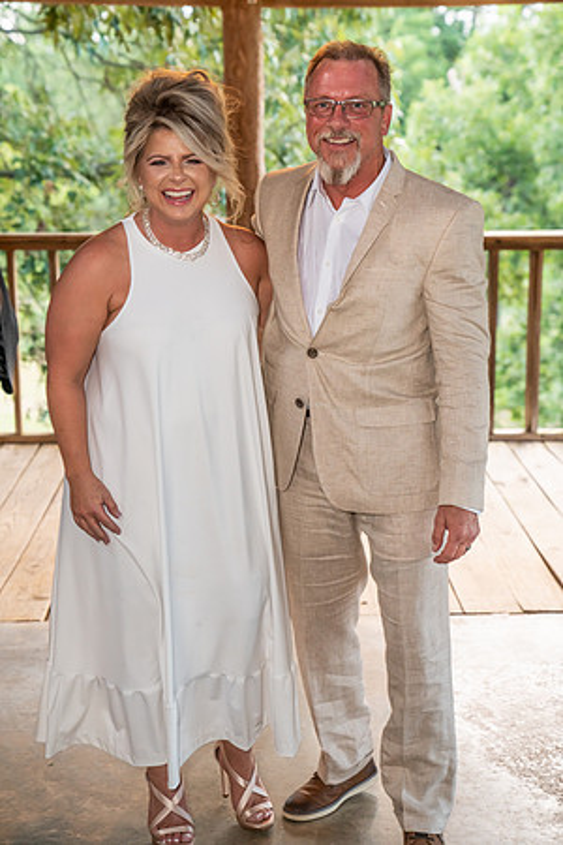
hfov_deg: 19.5
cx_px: 282
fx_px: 1642
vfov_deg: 28.8
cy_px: 422
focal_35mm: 70
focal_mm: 70
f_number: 4.5
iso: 1600
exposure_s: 1/125
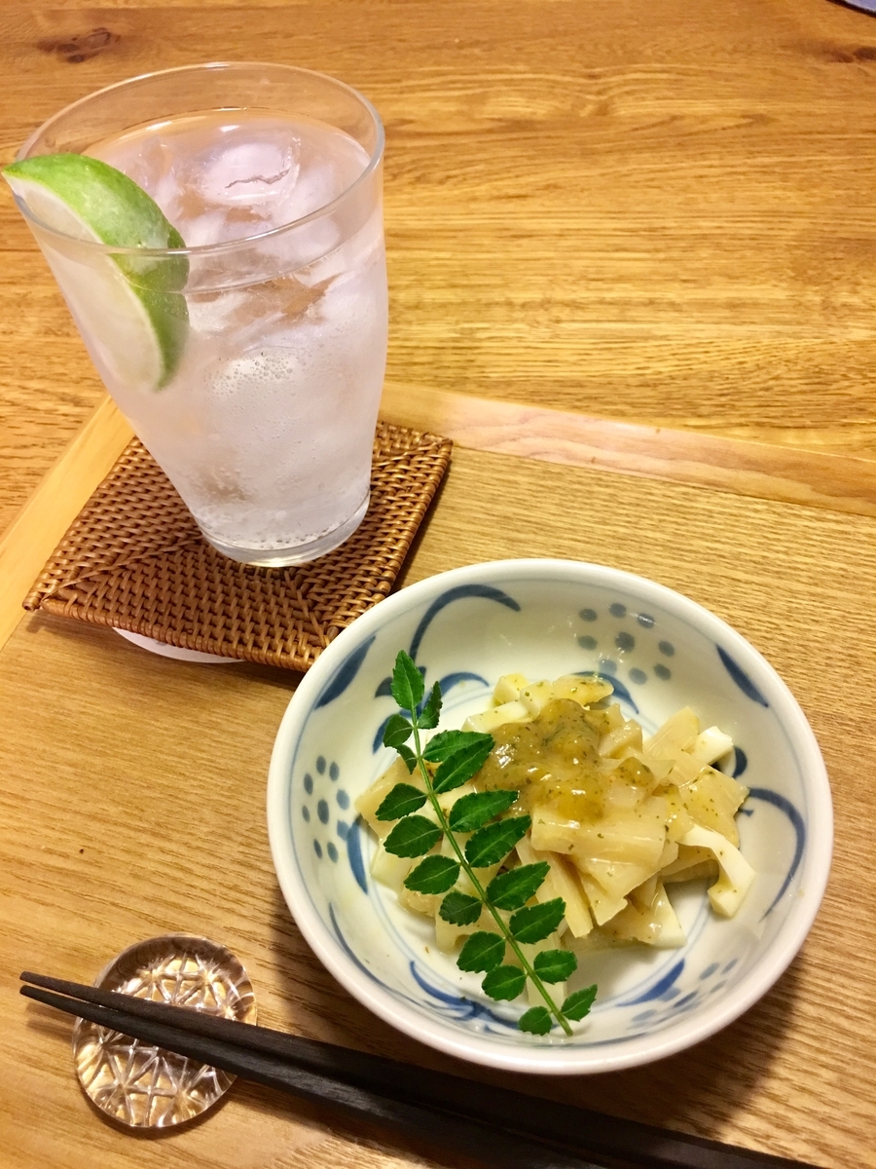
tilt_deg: -50.4
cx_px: 438
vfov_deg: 61.7
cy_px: 584
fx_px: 979
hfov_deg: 48.2
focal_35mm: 29
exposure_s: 1/17
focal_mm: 4.15
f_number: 2.2
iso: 80
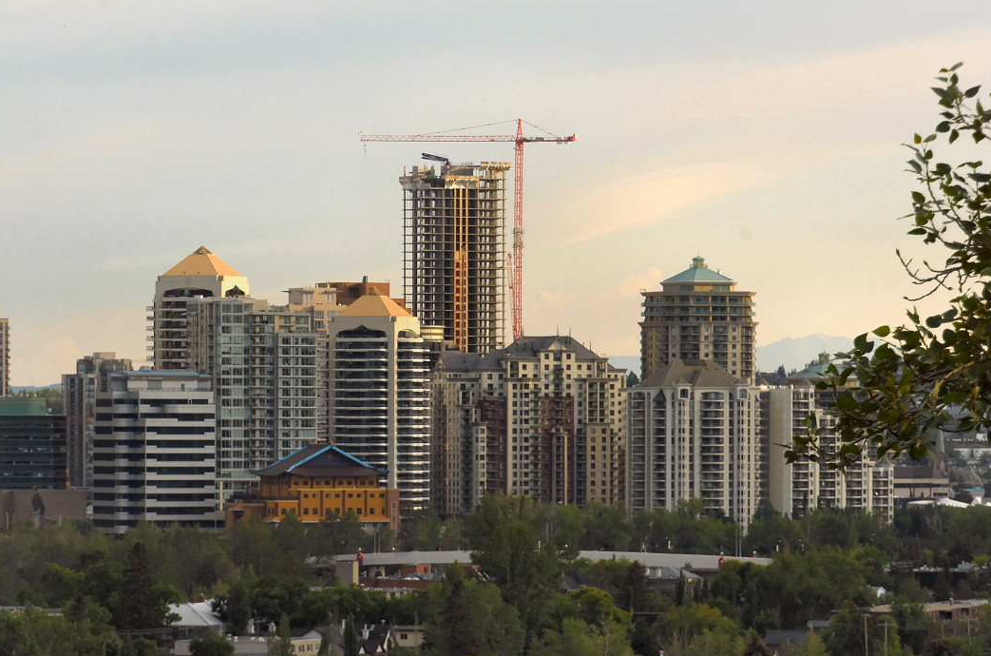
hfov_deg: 10.3
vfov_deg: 6.8
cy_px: 367
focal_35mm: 201
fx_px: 5520
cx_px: 431
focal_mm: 110
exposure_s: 1/800
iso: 800
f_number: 11
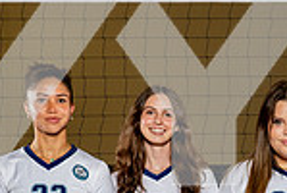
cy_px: 309
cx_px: 294
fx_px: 1070
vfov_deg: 9.9
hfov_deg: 15.0
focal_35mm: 134
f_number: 8
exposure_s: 1/250
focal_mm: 32
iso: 1250
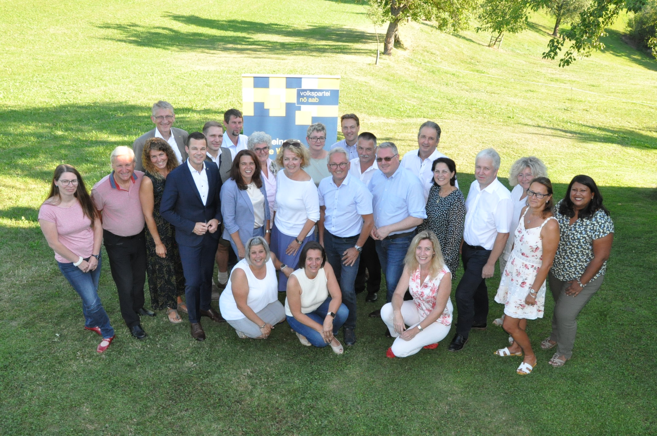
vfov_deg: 39.9
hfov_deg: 57.3
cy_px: 218
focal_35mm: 33
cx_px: 328
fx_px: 602
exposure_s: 1/200
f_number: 11
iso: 2000
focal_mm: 22
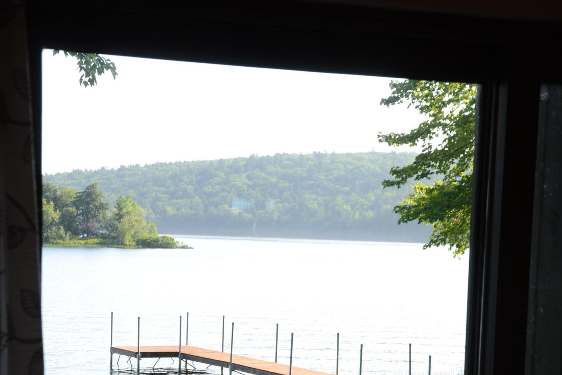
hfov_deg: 23.4
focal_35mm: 87
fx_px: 1358
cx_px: 281
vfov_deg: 15.5
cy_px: 350
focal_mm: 38
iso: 320
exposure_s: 1/250
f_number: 8
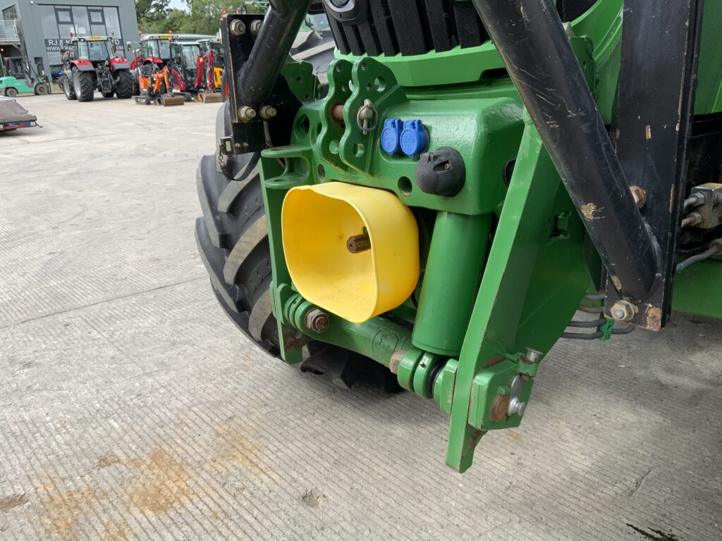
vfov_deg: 48.2
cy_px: 270
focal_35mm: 29
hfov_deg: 61.7
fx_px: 605
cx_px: 361
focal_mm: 3
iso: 16
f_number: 1.8
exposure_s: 1/620
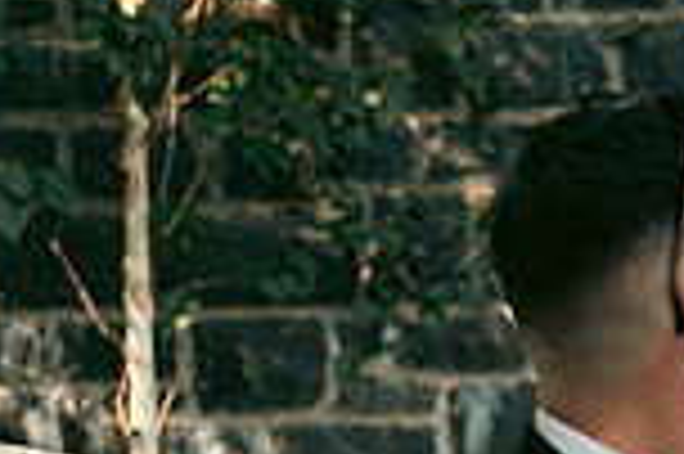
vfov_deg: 6.5
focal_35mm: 210
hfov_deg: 9.6
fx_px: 3986
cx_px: 972
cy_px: 515
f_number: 3.5
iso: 160
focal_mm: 55
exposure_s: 1/200
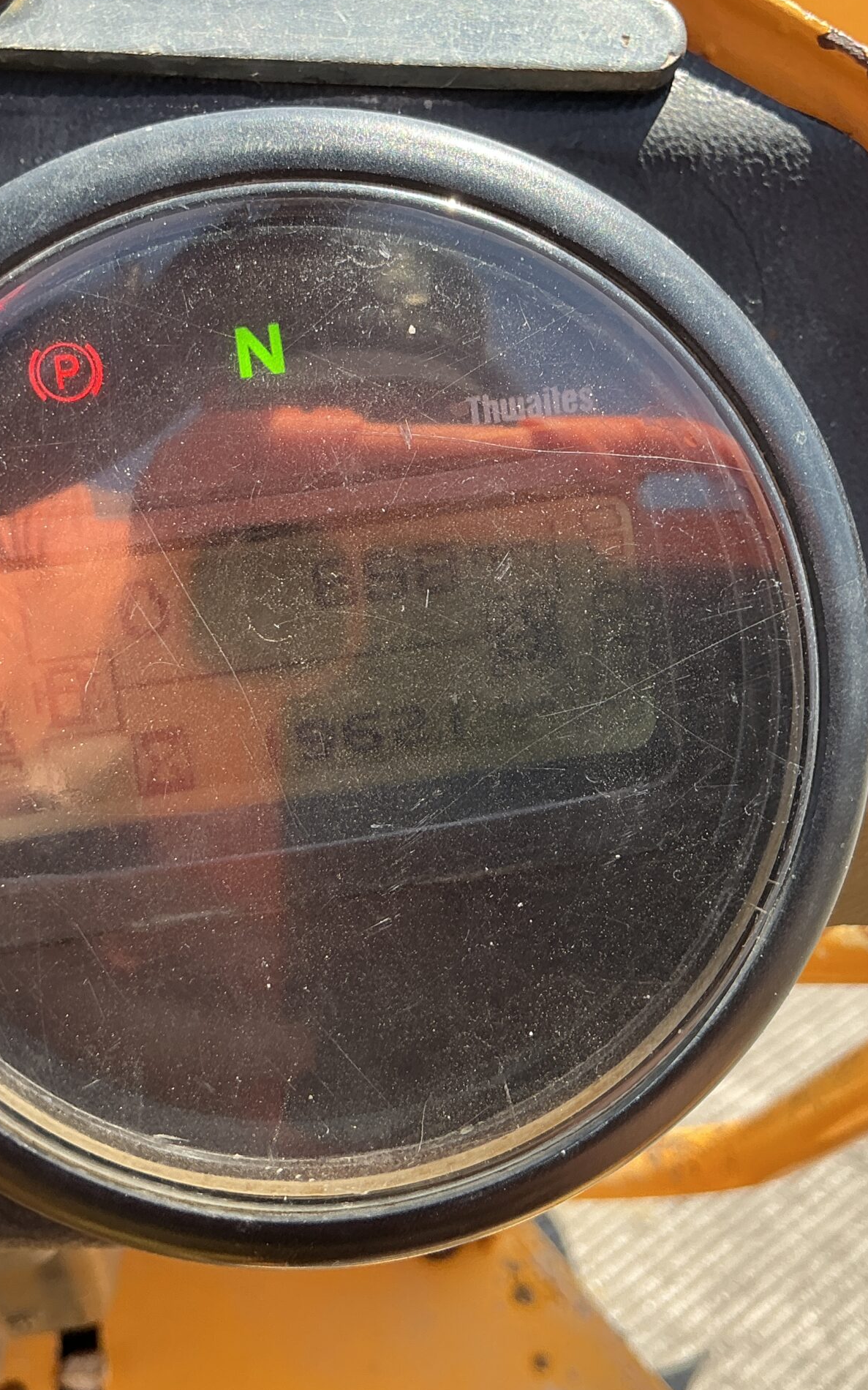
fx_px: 1514
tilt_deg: -37.0
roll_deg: -6.2
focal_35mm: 40
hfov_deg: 31.9
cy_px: 691
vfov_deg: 49.3
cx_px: 380
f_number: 1.8
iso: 25
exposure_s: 1/348
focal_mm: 3
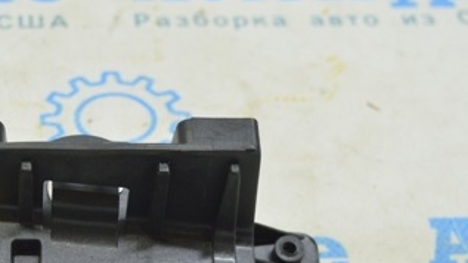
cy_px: 230
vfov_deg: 10.8
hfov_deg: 18.9
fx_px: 1378
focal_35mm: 111
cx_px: 47
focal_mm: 35
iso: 400
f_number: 5.6
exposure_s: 1/20
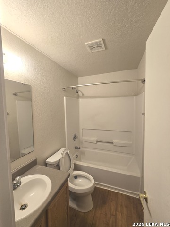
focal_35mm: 13
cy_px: 114
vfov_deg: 106.2
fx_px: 85
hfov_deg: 89.9
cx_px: 85
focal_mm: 2.2
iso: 64
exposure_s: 1/60
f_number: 2.2
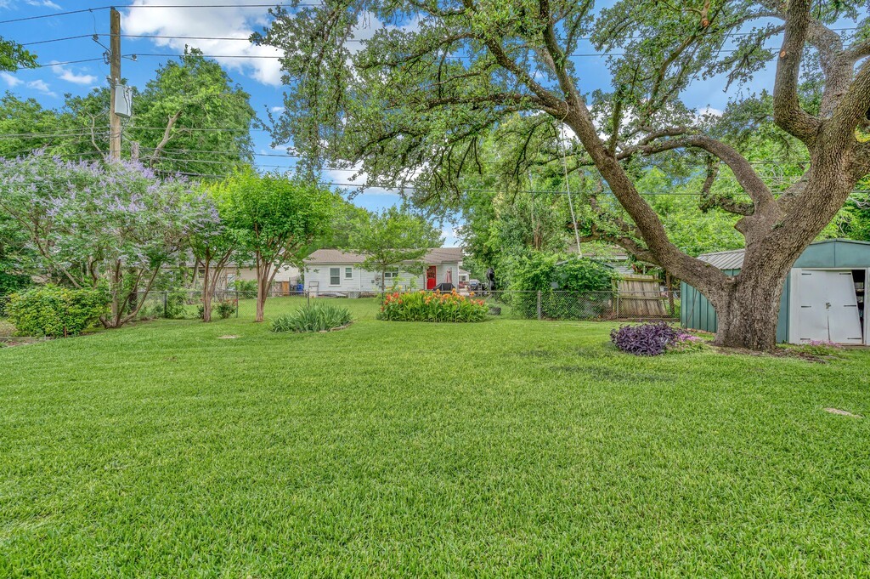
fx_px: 362
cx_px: 435
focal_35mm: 15
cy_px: 290
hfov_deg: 100.4
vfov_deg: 77.2
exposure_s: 1/40
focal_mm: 15
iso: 160
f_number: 8
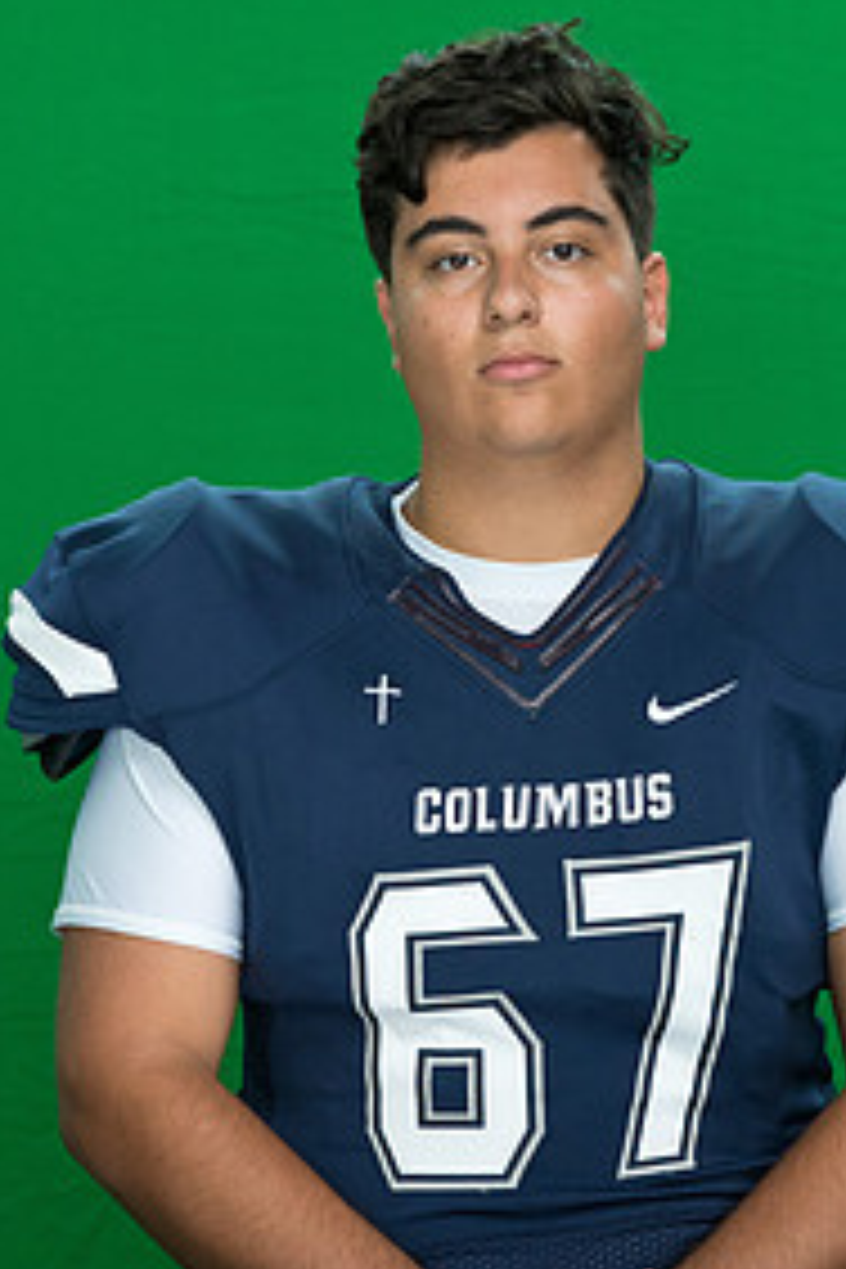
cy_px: 482
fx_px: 8424
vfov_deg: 8.6
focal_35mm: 239
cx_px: 513
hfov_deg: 5.7
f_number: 8
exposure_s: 1/100
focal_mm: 150
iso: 5000
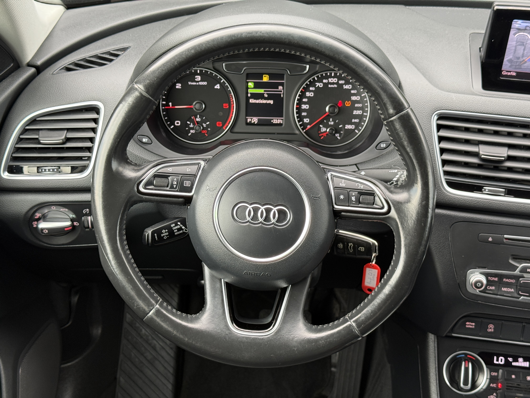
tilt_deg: -30.1
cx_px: 265
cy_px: 199
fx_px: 735
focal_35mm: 48
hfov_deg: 39.7
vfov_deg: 30.3
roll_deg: -1.9
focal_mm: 6.76
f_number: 1.78
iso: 100
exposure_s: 1/61
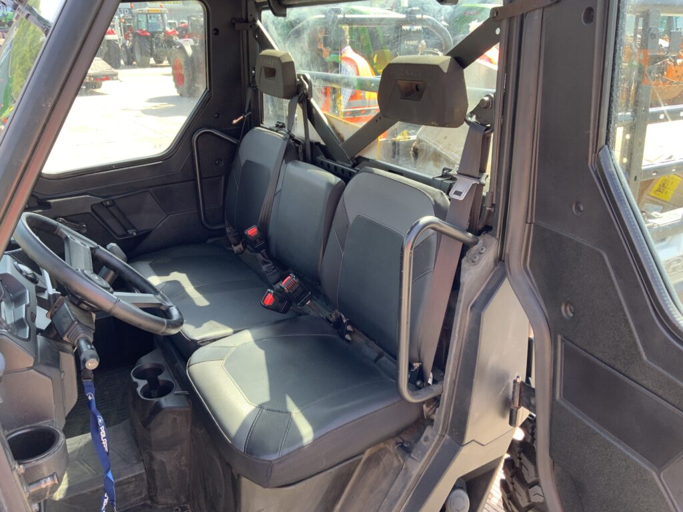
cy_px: 256
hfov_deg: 61.7
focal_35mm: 29
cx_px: 342
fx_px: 572
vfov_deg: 48.2
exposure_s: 1/122
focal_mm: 3
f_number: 1.8
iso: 32
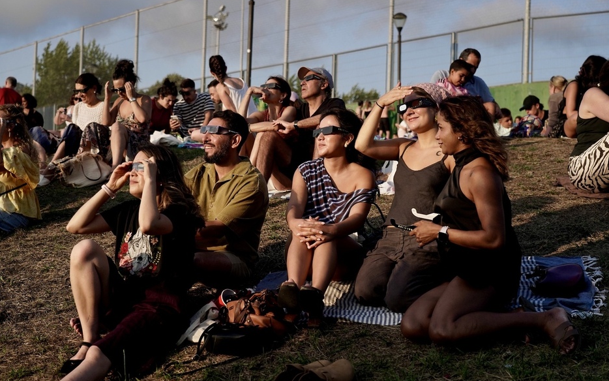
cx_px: 304
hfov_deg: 42.6
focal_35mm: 47
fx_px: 780
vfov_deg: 27.4
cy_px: 194
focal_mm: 46
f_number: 4
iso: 500
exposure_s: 1/1250
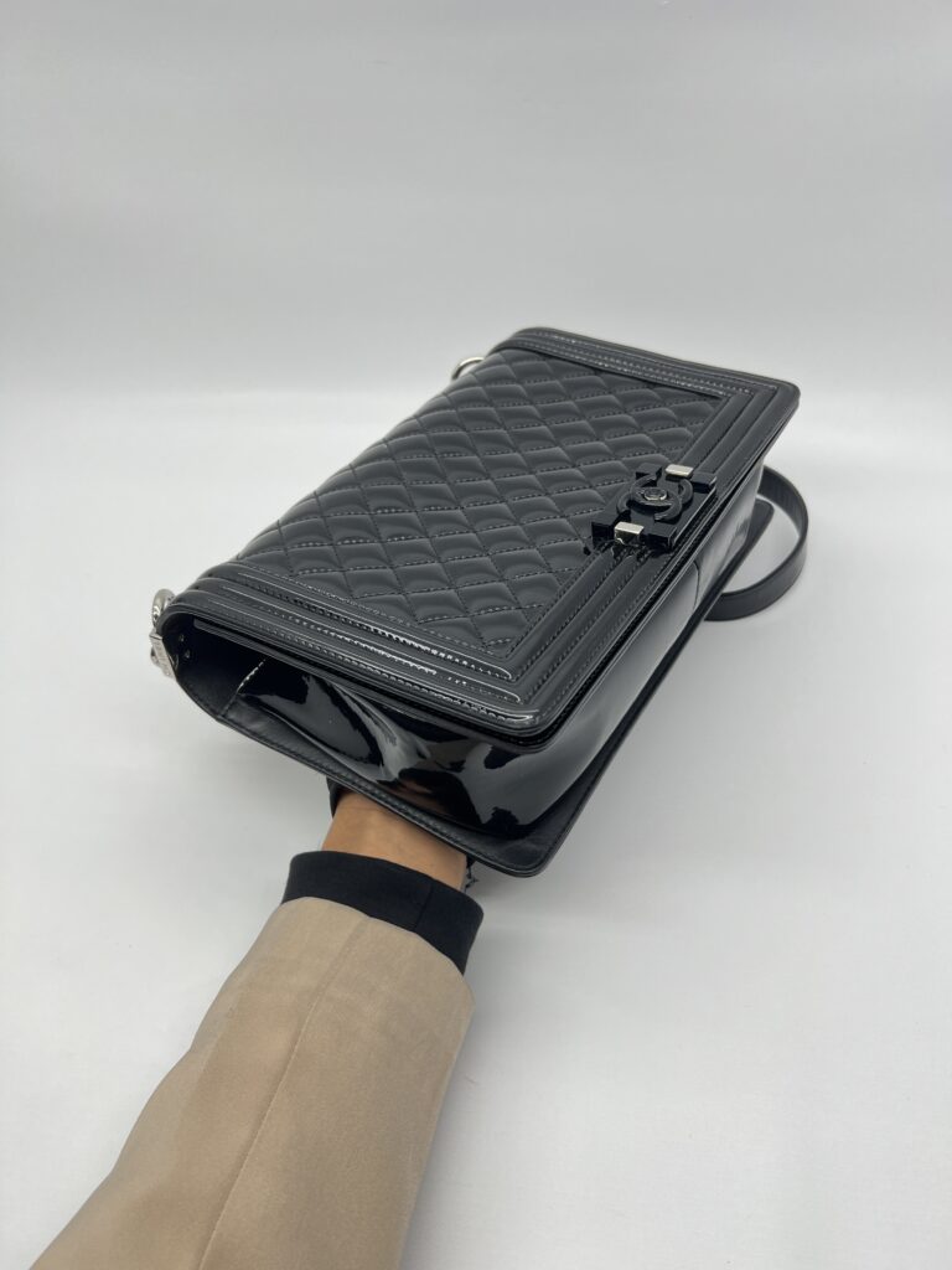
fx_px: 953
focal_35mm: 26
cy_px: 635
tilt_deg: -43.7
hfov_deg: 53.1
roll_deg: +4.8
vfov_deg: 67.3
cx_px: 476
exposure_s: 1/100
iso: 40
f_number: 1.5
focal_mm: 5.7
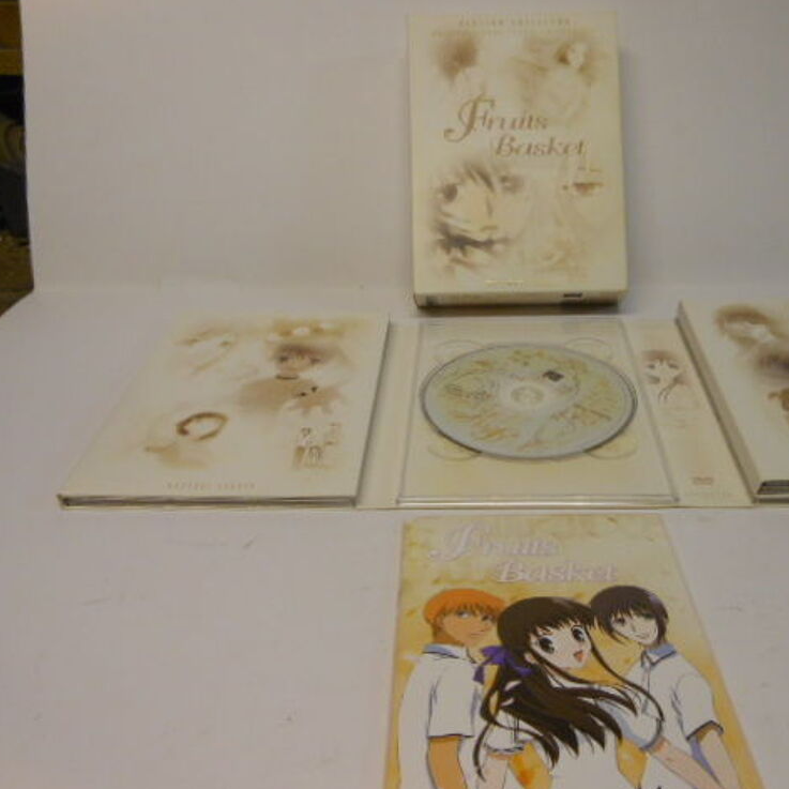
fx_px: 774
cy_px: 399
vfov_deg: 54.0
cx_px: 484
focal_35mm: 30
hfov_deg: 53.5
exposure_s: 1/30
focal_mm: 4.5
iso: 250
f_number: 3.2
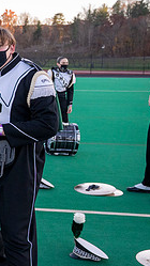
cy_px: 130
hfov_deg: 14.9
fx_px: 474
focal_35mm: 67
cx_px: -142
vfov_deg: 31.4
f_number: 4
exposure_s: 1/2500
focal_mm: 27.5
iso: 2000
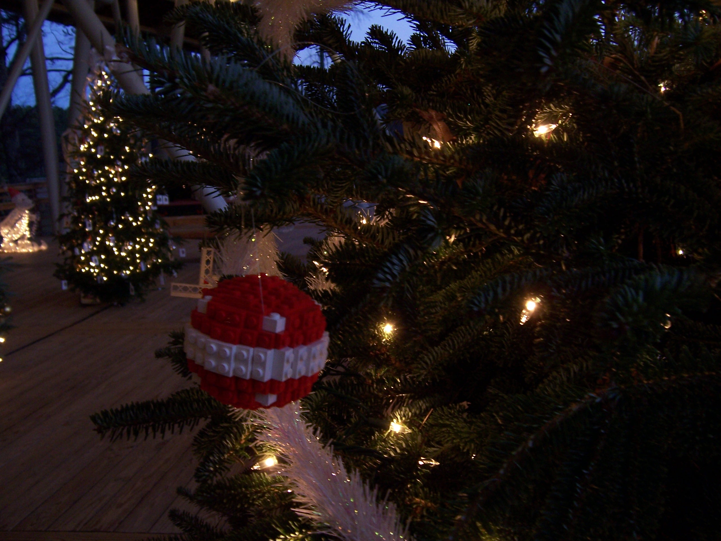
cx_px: 360
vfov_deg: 42.9
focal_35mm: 33
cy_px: 270
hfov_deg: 55.4
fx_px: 687
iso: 140
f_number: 3.4
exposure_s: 1/8
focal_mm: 5.5
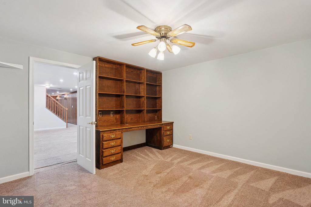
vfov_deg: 68.9
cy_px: 104
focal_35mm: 18
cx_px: 156
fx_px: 151
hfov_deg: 91.6
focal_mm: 17.5
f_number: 8
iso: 250
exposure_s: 1/2.5
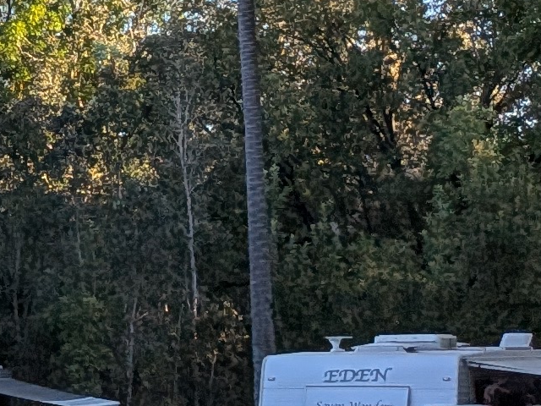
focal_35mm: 150
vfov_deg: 9.9
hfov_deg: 10.5
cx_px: -922
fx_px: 2344
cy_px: 151
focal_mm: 4.53
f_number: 1.7
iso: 26
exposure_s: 1/580
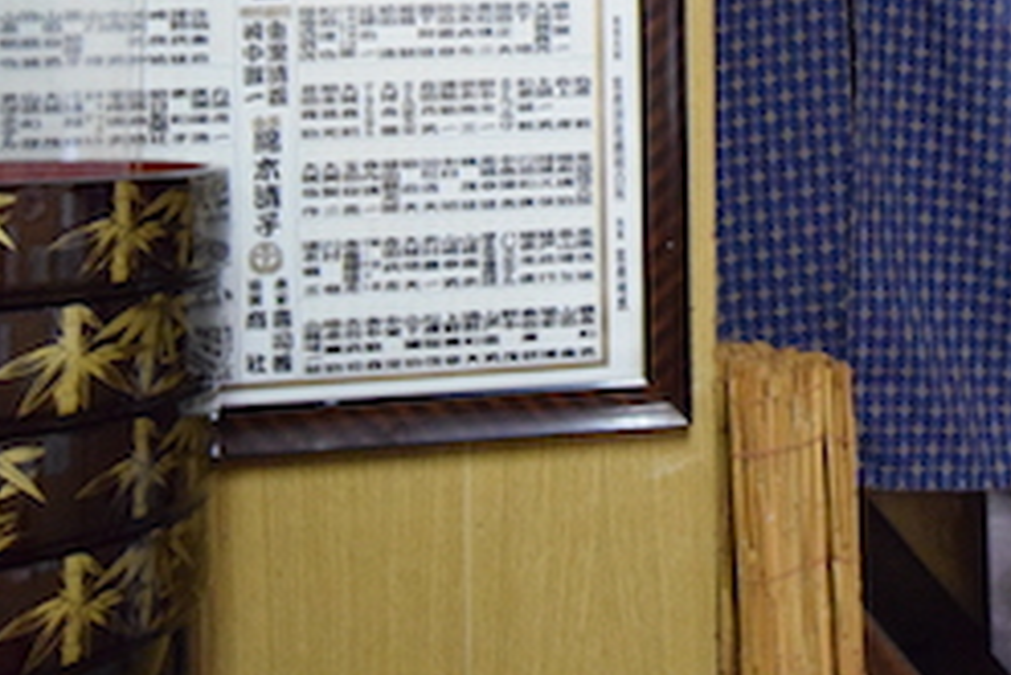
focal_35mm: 51
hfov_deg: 37.1
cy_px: -10
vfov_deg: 25.2
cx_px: 847
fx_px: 1433
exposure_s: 1/100
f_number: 4.8
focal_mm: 12
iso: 6400
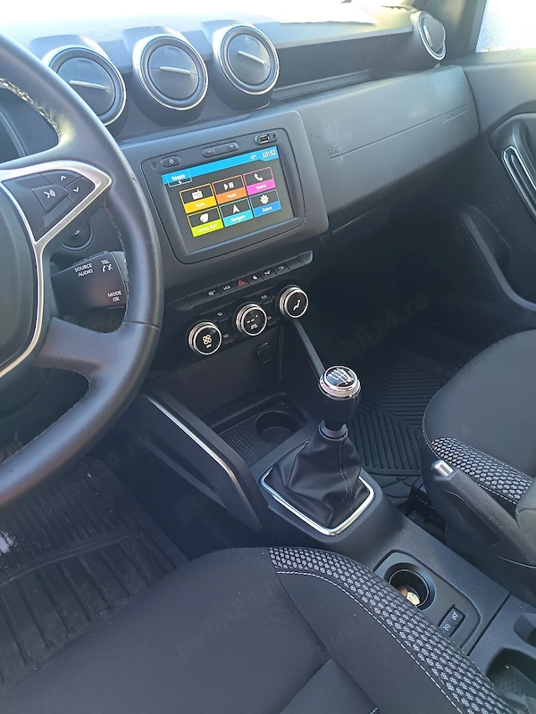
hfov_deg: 56.8
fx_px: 495
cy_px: 357
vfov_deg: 71.6
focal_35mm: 24
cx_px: 268
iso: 1610
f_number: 1.75
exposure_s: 1/100
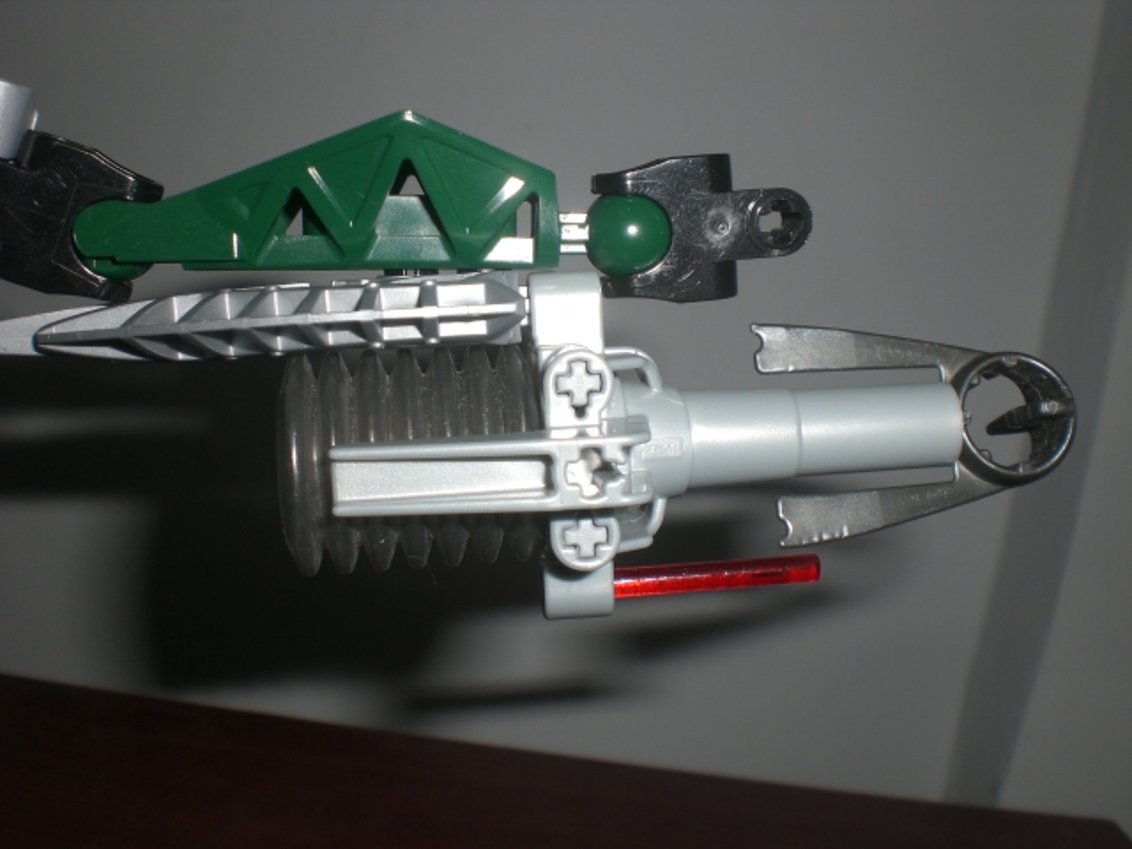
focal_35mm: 38
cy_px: 424
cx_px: 566
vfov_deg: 37.7
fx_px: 1243
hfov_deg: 49.0
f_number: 4.4
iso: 50
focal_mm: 6.3
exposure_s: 1/60
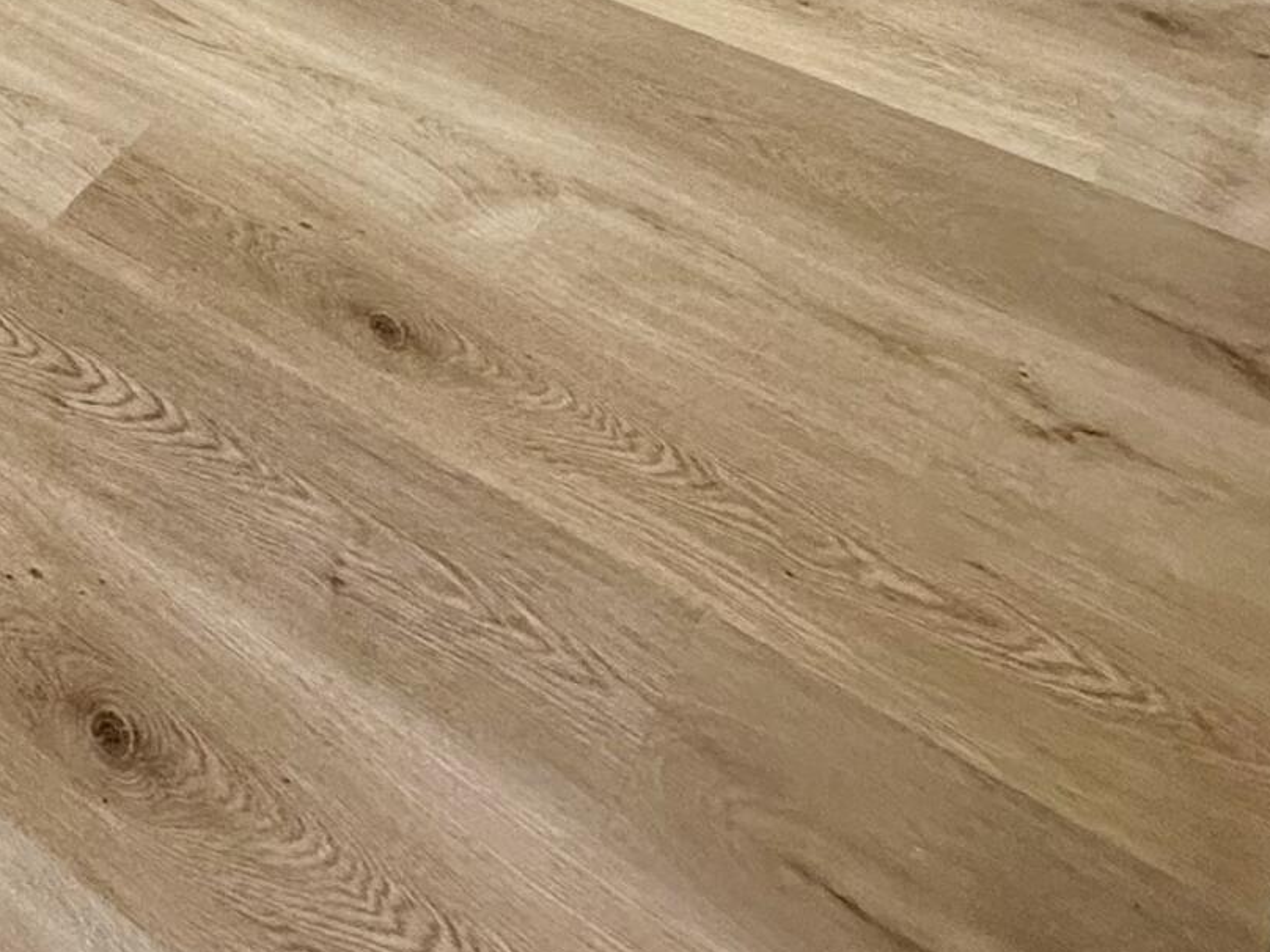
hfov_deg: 32.1
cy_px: -691
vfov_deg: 20.8
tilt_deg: -14.4
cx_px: -159
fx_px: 1908
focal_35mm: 52
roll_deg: +1.3
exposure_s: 1/120
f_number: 2.2
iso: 160
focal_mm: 2.22
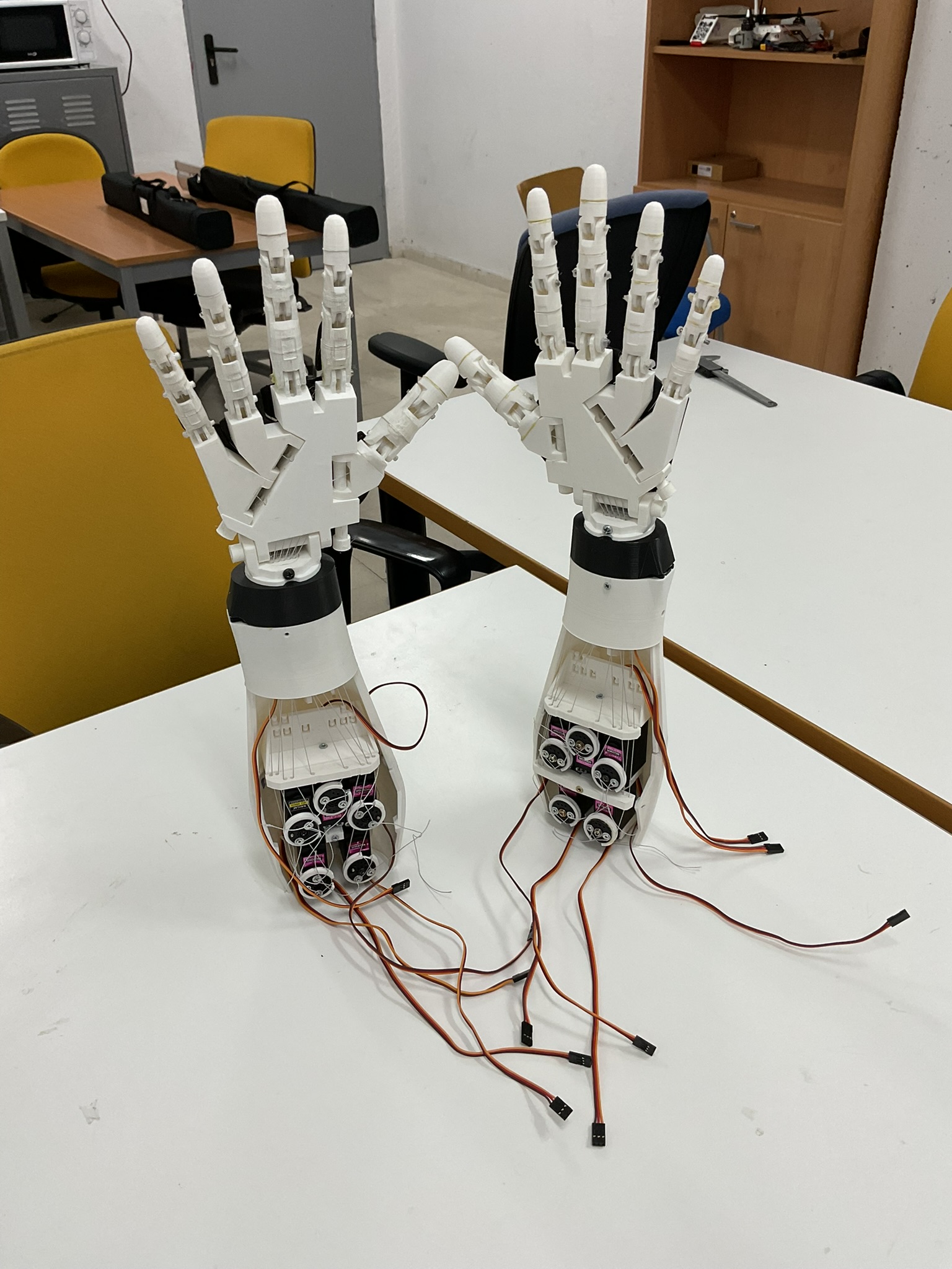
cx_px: 476
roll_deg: +0.6
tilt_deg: -32.1
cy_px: 634
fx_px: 1063
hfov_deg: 48.2
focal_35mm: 29
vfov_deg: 61.7
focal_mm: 3
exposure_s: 1/50
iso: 50
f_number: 1.8
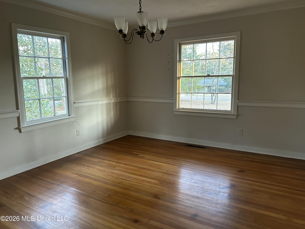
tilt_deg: -7.1
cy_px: 114
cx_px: 152
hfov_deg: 67.3
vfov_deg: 53.1
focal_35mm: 26
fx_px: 229
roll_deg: +0.5
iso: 250
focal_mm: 5.7
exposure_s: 1/60
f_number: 1.5
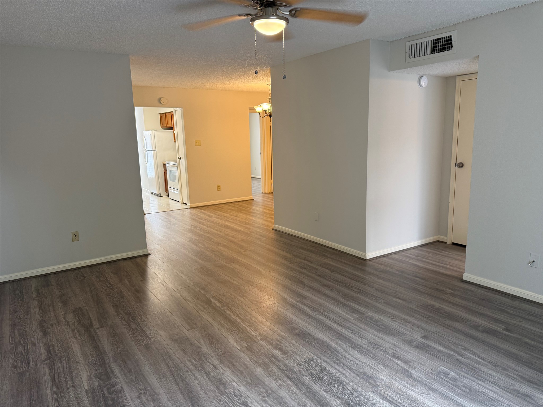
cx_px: 272
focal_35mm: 24
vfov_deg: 56.8
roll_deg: +1.4
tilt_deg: -9.5
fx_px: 376
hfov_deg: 71.6
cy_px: 204
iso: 125
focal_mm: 6.76
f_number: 1.78
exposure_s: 1/60
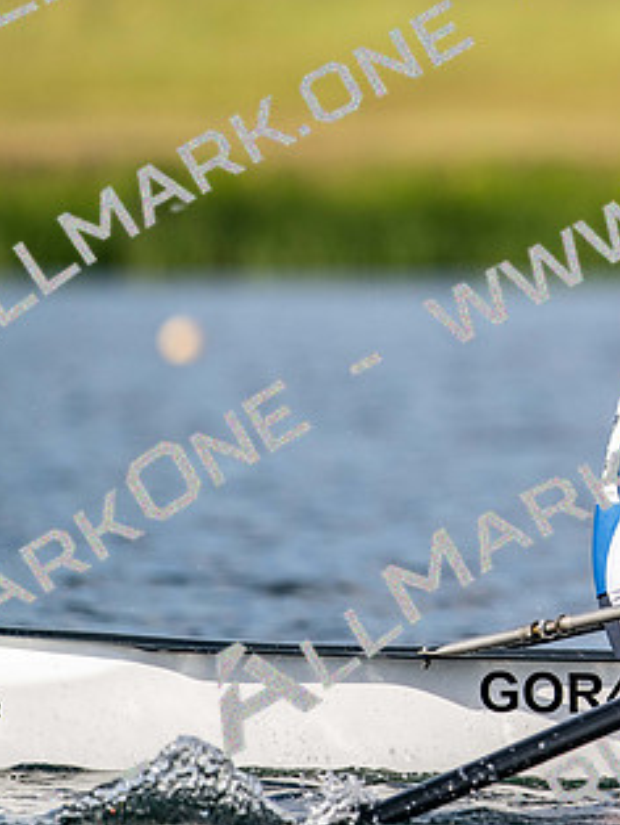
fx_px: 16933
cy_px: 351
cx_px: 749
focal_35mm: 710
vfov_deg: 2.8
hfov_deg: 2.1
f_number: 4.5
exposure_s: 1/2500
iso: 320
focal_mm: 400
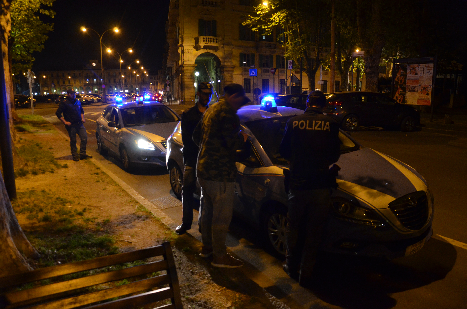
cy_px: 154
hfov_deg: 67.5
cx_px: 234
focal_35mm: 27
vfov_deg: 47.7
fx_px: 350
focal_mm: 18
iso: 1600
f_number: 3.5
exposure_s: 1/25
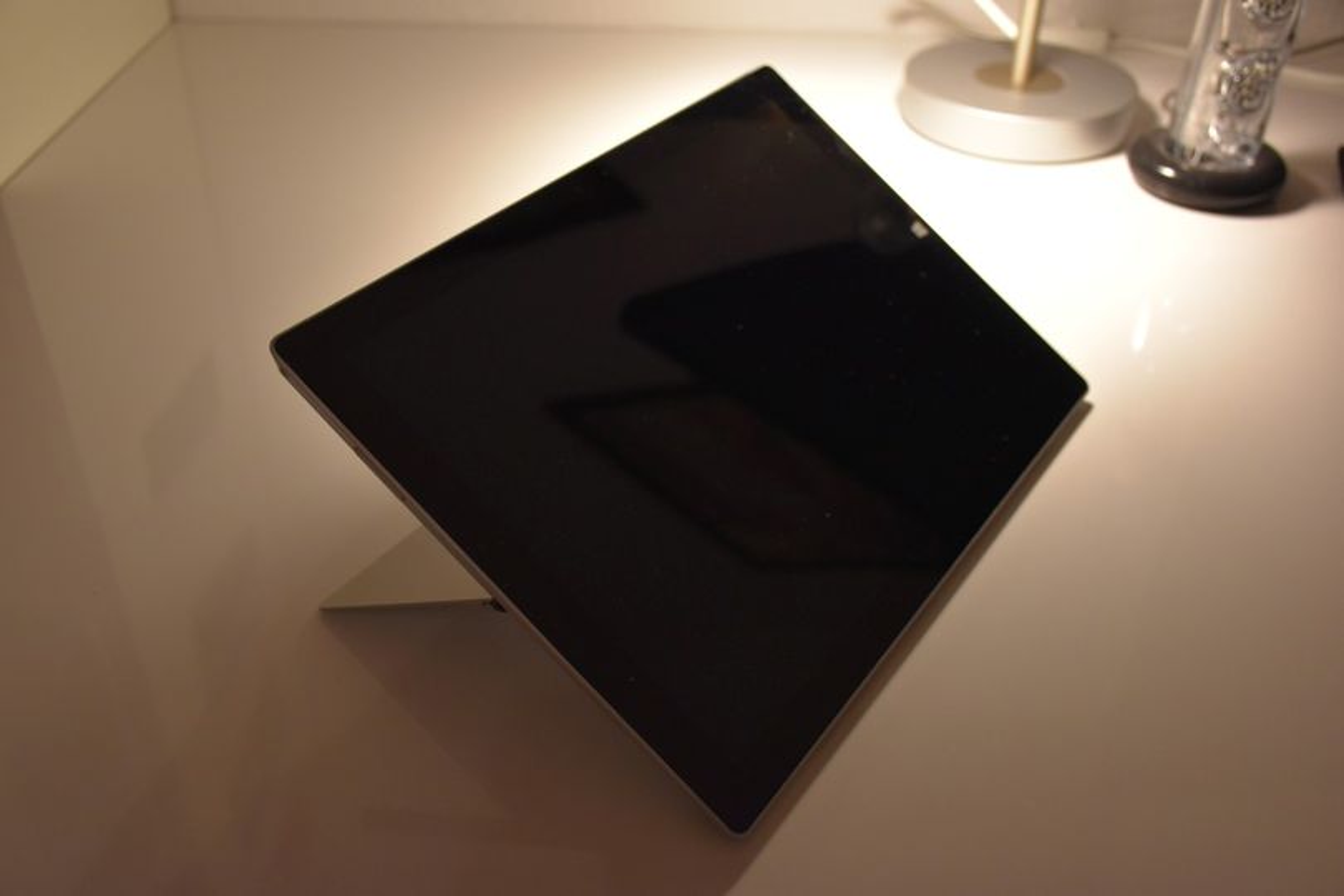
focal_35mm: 36
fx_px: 1344
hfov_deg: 53.1
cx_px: 672
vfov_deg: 36.9
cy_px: 448
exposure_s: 1/60
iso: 1250
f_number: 3.8
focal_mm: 24
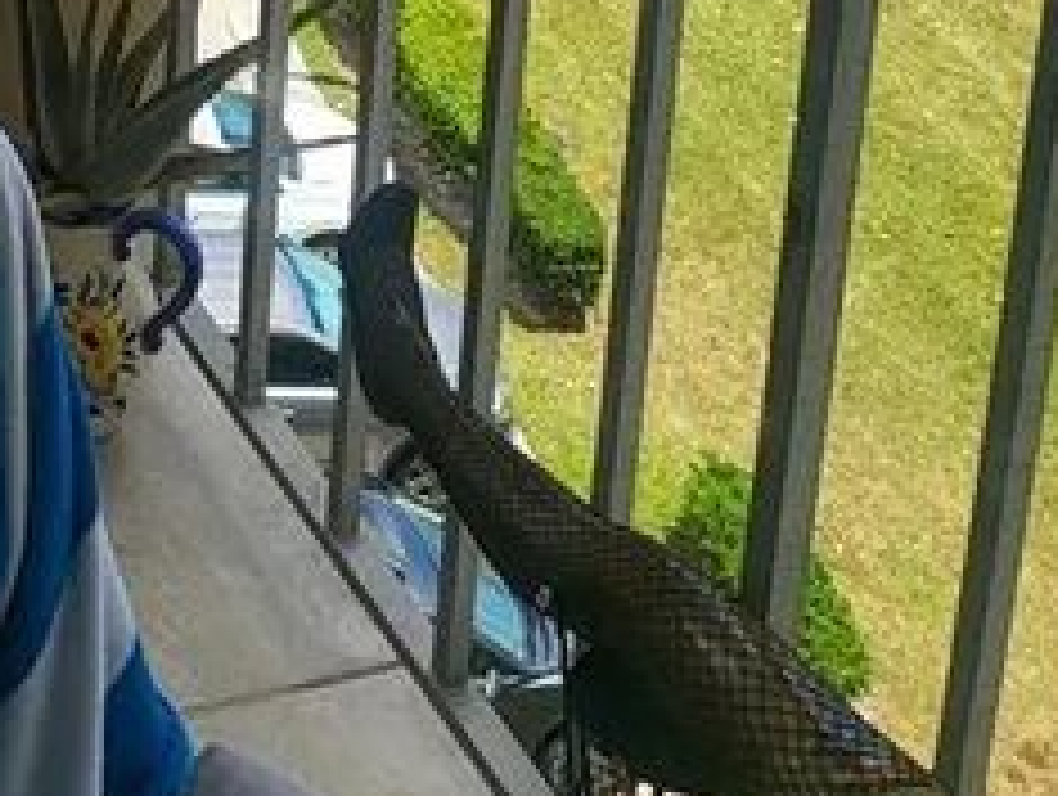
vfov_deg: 13.6
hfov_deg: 20.9
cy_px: -960
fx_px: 2663
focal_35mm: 87
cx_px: -234
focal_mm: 5
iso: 40
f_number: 1.8
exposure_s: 1/1849
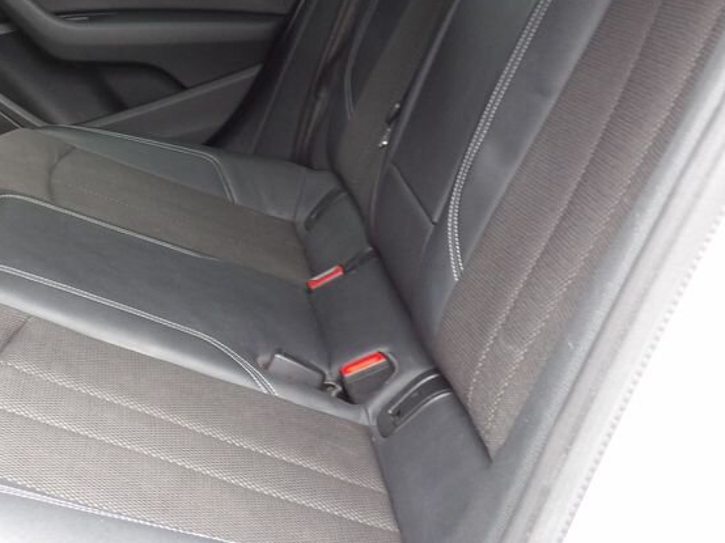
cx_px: 128
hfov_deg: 30.8
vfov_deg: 24.0
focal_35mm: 61
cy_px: 216
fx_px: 1277
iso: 200
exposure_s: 1/17
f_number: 3.6
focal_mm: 5.9
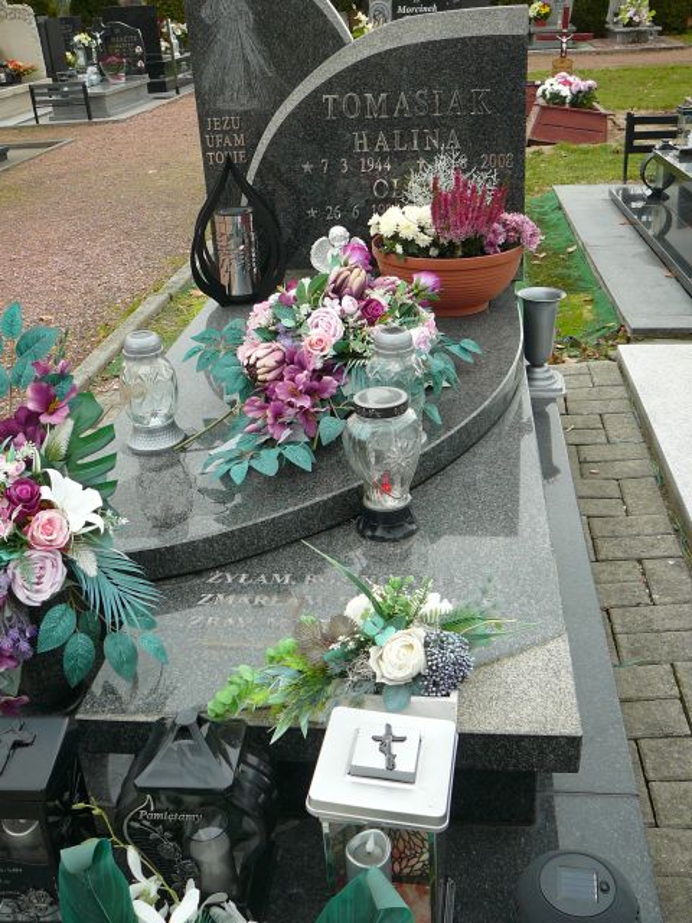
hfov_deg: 40.7
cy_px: 462
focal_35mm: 35
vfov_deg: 52.6
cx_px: 346
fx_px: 933
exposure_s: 1/100
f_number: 2.8
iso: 80
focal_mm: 5.2
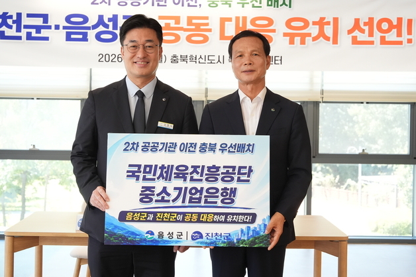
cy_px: 138
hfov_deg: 32.9
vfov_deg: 22.2
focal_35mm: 61
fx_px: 704
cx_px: 208
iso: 3200
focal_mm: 61
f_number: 6.3
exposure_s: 1/250
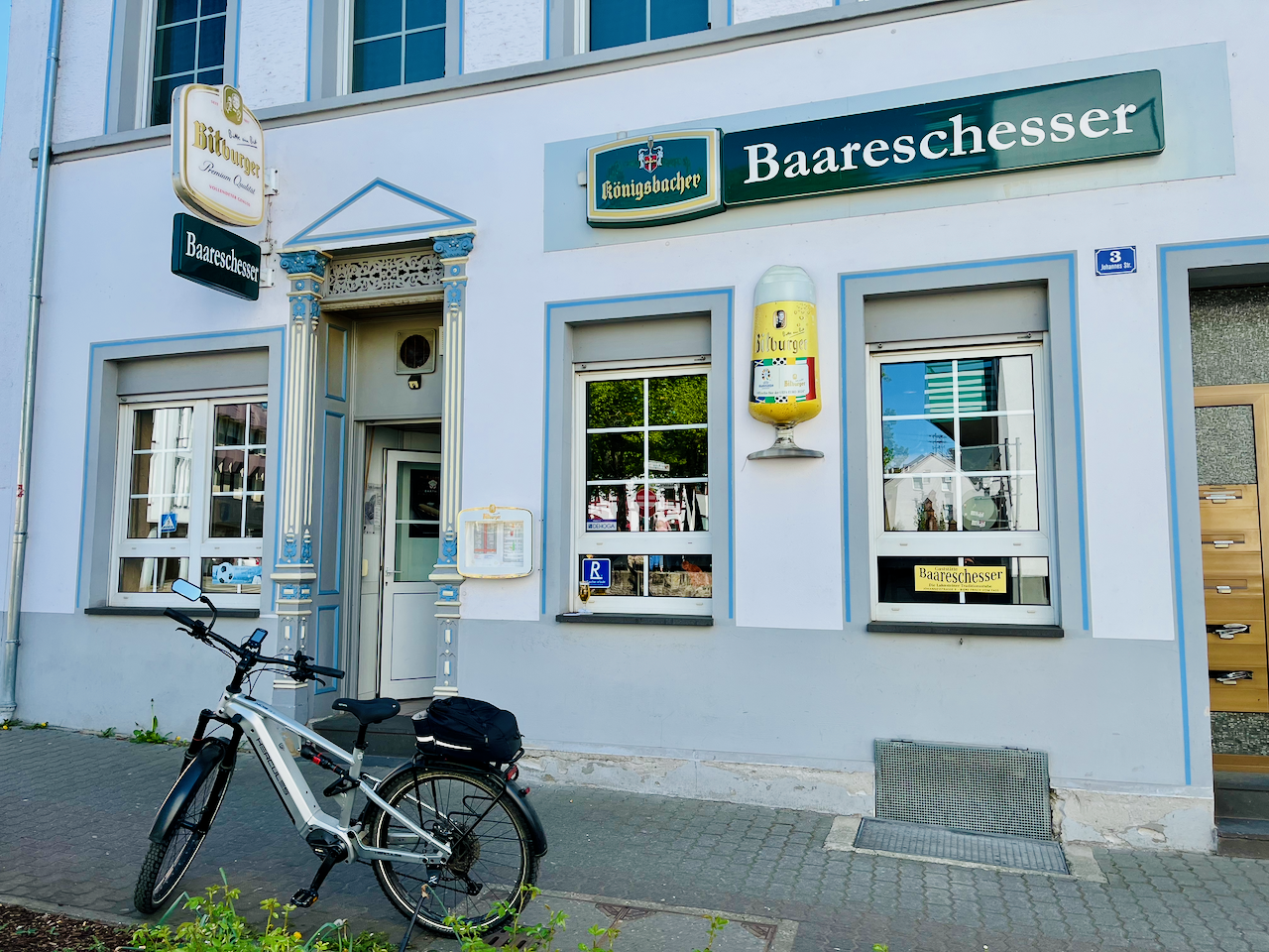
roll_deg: -1.0
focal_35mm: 26
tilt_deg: +4.1
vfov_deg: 53.1
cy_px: 476
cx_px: 634
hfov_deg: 67.3
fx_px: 953
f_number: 1.6
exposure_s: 1/1199
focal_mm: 5.1
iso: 50
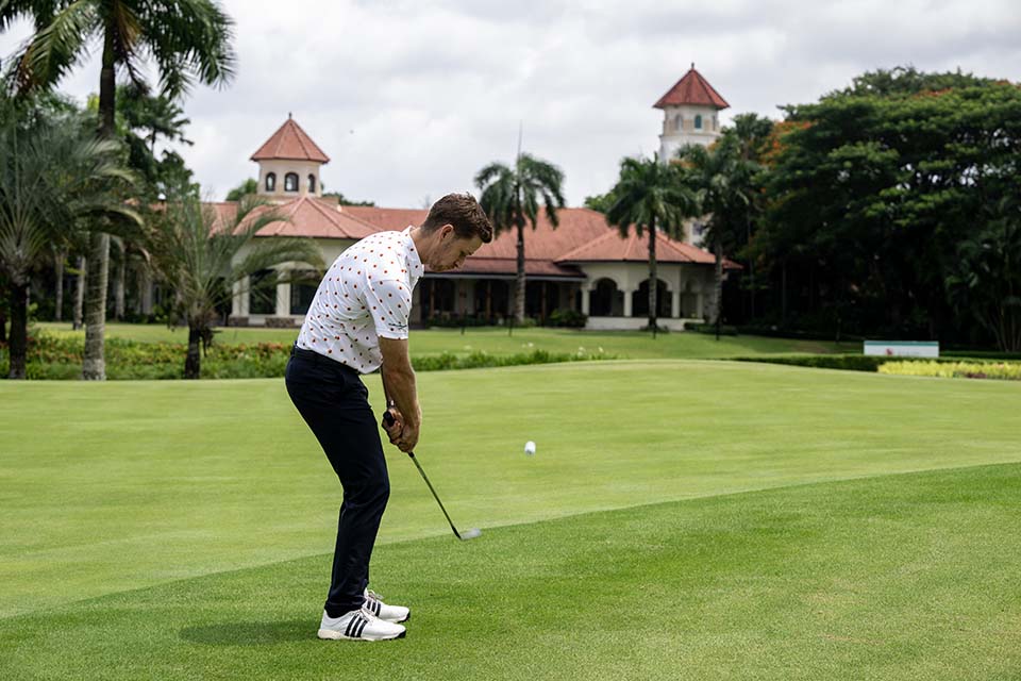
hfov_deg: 28.8
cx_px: 510
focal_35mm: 70
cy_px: 340
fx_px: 1985
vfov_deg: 19.5
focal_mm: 70
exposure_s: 1/400
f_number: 5
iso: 110
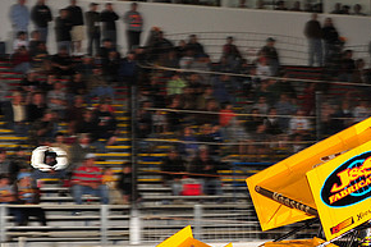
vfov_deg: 8.5
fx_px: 1648
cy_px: 219
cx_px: 310
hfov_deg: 12.8
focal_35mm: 160
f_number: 7.1
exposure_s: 1/320
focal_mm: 80
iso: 800
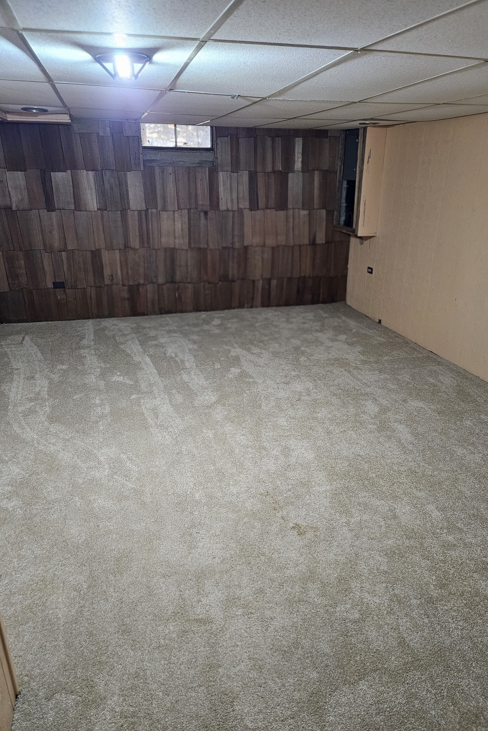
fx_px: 488
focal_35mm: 24
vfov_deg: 73.7
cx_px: 256
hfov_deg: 53.1
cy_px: 366
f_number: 1.8
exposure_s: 1/60
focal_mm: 5.4
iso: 500
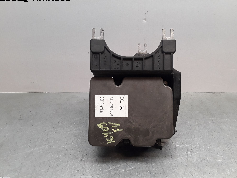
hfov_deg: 61.7
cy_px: 86
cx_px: 121
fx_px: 199
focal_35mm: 29
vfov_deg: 48.2
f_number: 1.9
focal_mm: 2.91
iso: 80
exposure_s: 1/100
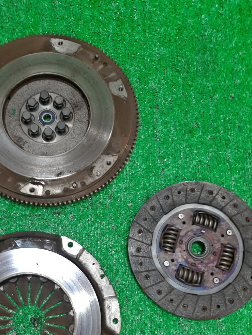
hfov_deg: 37.3
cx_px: 84
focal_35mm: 38
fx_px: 369
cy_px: 224
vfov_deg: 48.1
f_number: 1.7
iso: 86
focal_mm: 3.93
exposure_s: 1/50
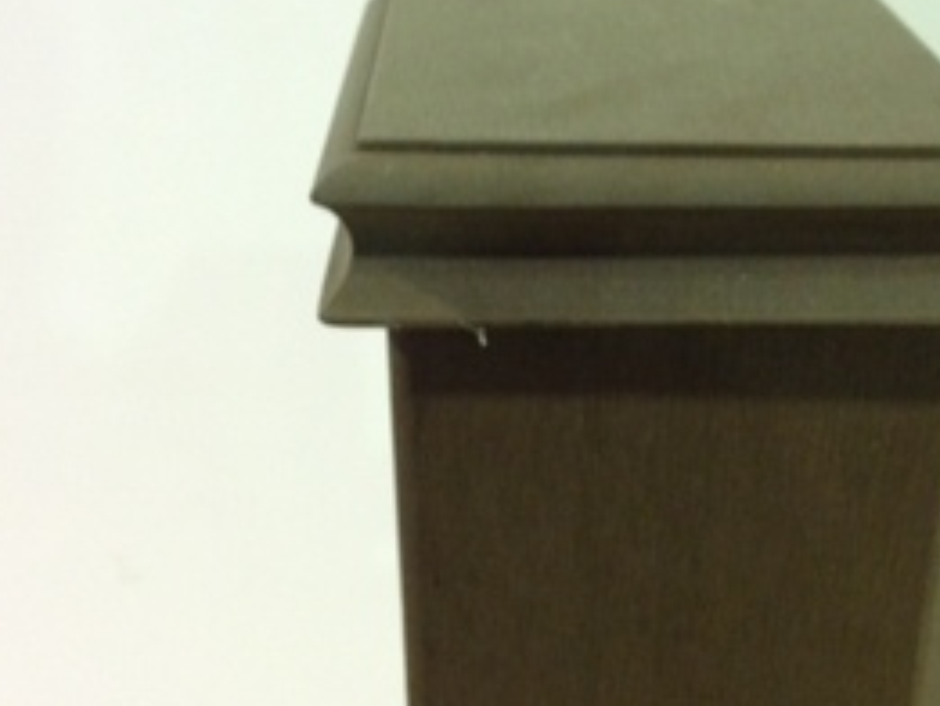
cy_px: 367
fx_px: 1467
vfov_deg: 27.1
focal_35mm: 54
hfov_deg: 35.3
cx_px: 603
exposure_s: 1/20
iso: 250
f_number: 2.4
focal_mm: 4.12
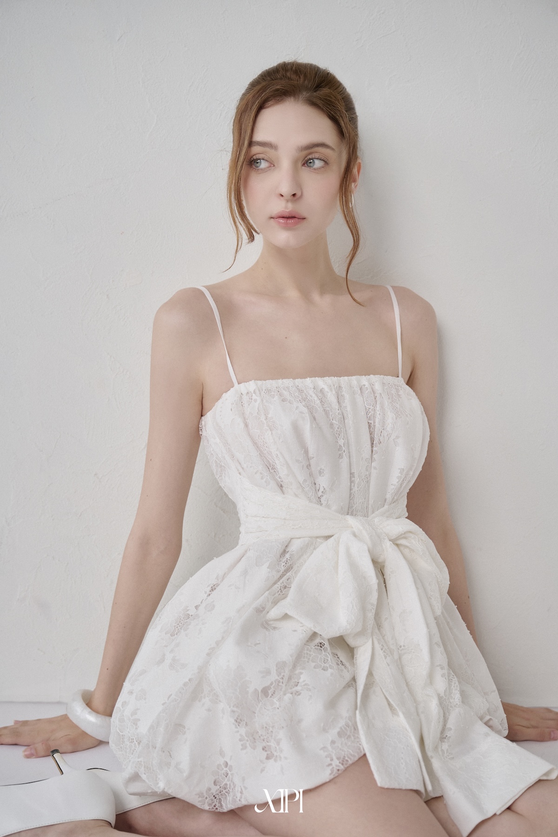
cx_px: 279
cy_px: 418
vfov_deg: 39.6
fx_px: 1162
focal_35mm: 50
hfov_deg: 27.0
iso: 320
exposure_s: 1/160
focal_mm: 50
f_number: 4.5
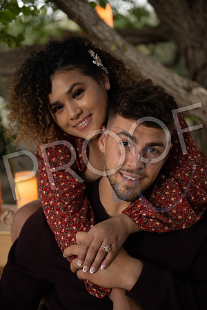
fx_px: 500
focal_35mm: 58
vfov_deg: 34.5
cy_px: 155
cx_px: 104
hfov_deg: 23.4
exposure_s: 1/60
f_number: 2.8
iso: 640
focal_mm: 58
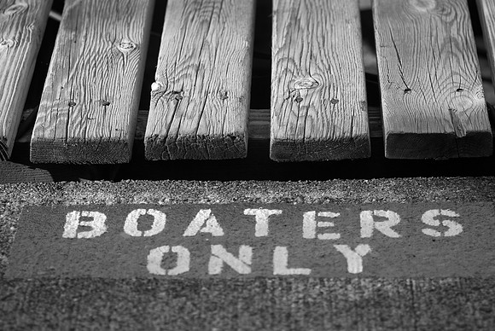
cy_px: 166
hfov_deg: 13.0
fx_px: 2168
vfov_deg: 8.7
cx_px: 248
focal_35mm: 158
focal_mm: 105
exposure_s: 1/320
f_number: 2.8
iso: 100
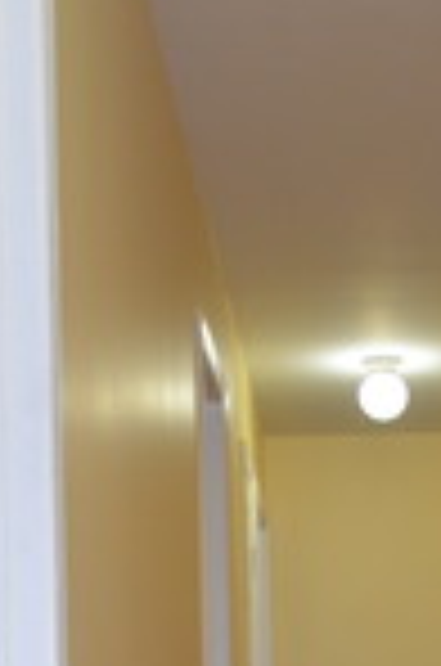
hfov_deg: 12.6
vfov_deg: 18.0
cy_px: 842
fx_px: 1975
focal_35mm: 107
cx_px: 405
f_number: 3.8
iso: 560
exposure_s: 1/60
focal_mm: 22
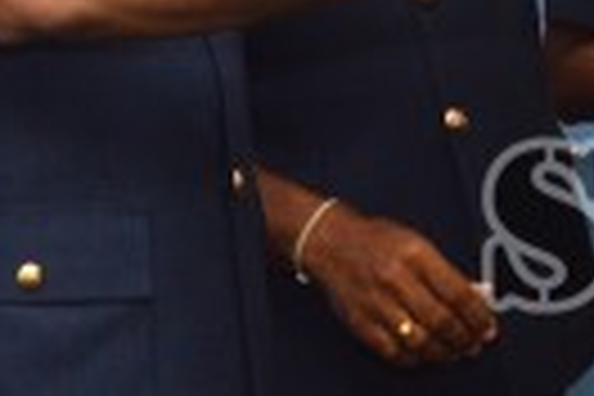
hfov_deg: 10.0
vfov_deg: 6.5
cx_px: 608
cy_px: -400
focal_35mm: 204
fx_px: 3366
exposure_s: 1/100
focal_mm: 30
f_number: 5
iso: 400
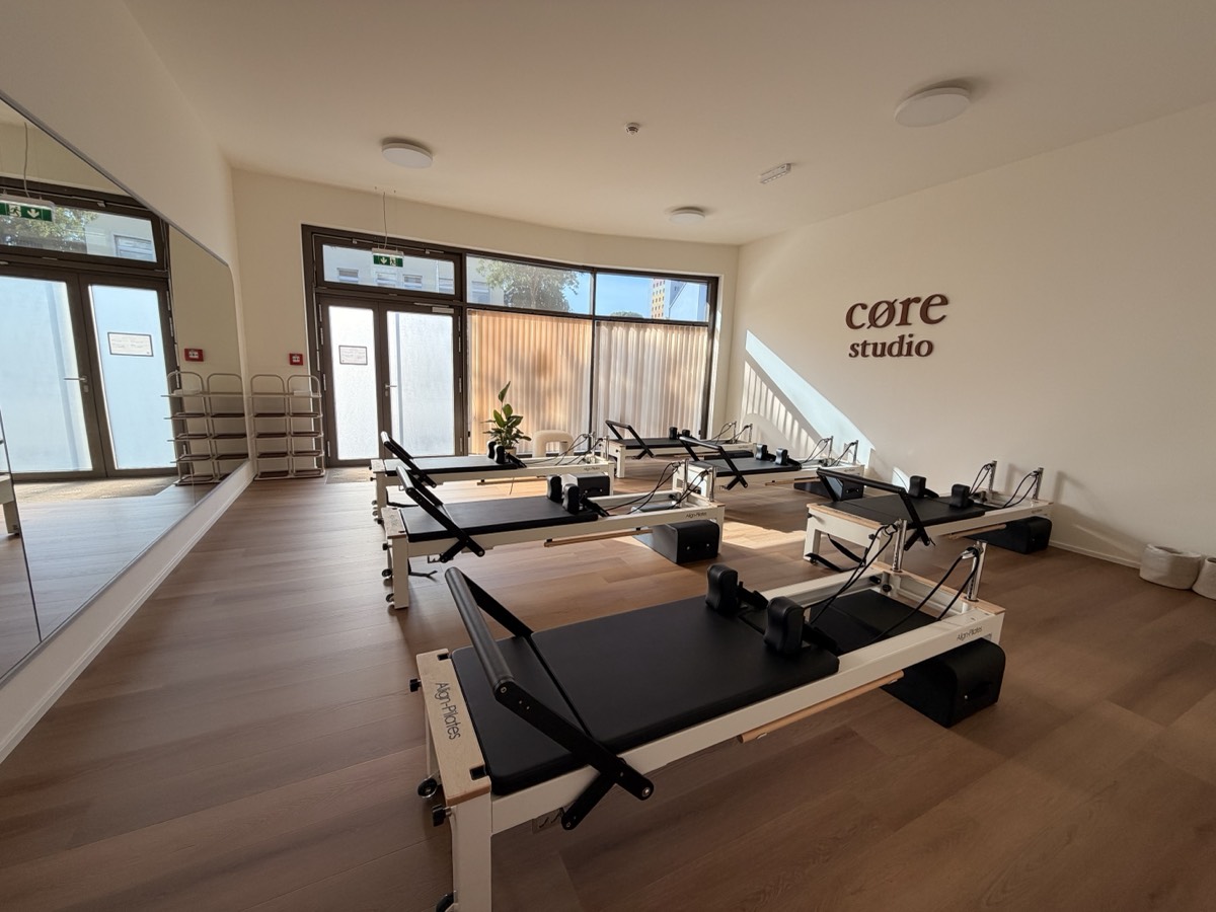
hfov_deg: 102.1
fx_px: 492
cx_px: 608
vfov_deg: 85.7
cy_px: 456
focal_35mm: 14
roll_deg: -2.0
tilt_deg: -10.2
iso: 40
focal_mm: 2.22
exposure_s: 1/121
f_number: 2.2
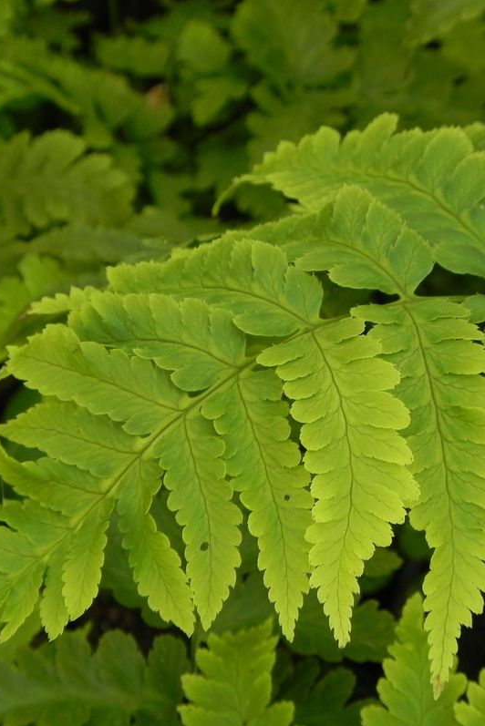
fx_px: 9469
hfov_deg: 2.9
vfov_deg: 4.4
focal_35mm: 469
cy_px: 363
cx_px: 330
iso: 160
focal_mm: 59.9
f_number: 5
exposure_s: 1/40
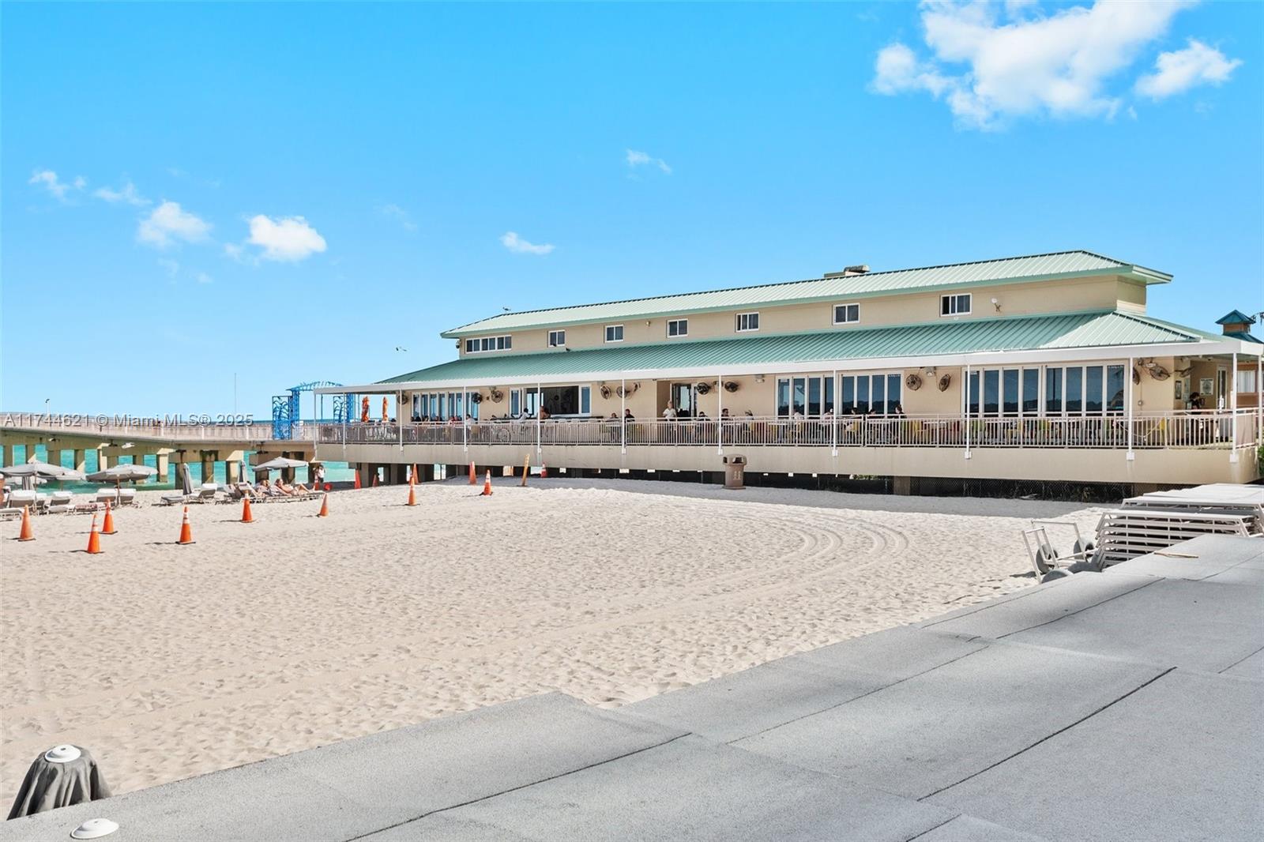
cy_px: 421
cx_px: 632
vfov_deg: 43.6
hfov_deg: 61.9
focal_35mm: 30
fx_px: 1053
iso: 200
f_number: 8
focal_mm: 20
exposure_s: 1/640
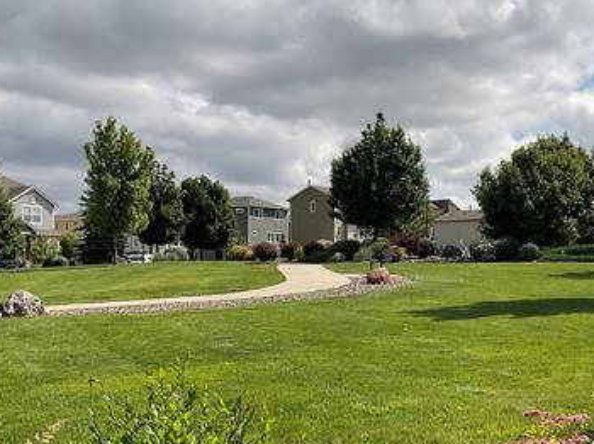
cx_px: 414
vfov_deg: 27.3
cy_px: 292
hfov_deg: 35.7
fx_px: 909
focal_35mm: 53
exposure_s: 1/2959
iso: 16
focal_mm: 3
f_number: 1.8
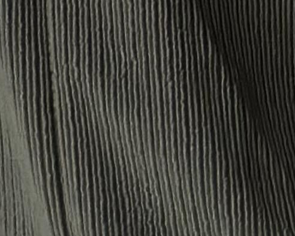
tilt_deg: +2.9
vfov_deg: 3.8
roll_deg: +0.2
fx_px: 3354
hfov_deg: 5.0
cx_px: 67
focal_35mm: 384
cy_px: -656
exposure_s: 1/40
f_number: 1.78
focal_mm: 6.86
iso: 500
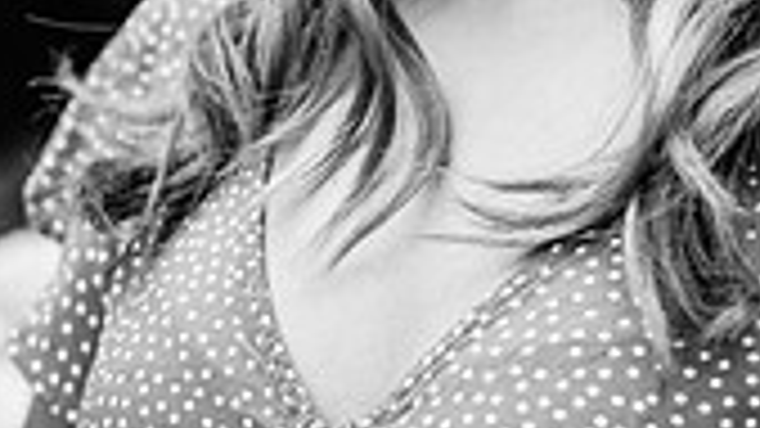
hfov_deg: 11.0
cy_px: -360
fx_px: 3929
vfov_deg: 6.1
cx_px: 643
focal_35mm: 195
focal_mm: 70
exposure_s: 1/500
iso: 320
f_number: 2.8
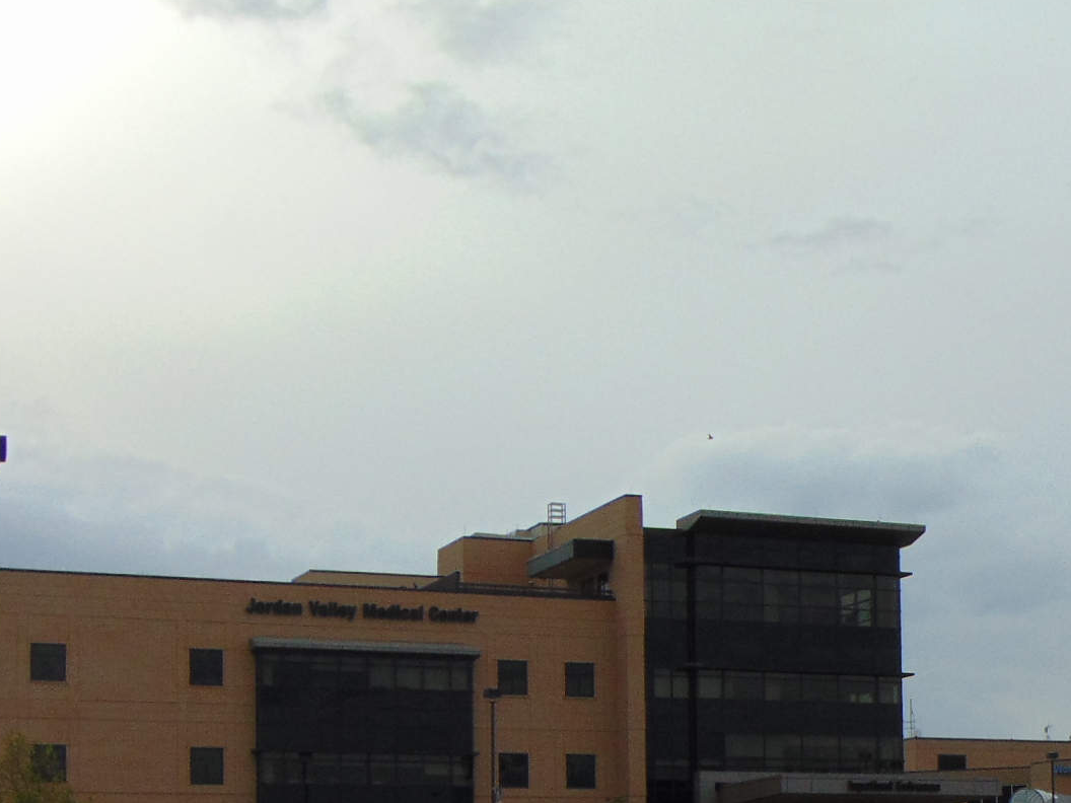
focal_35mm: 81
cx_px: 1080
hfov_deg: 23.1
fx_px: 2506
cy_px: 817
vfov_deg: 17.7
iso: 80
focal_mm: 5.8
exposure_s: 1/250
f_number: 8.2
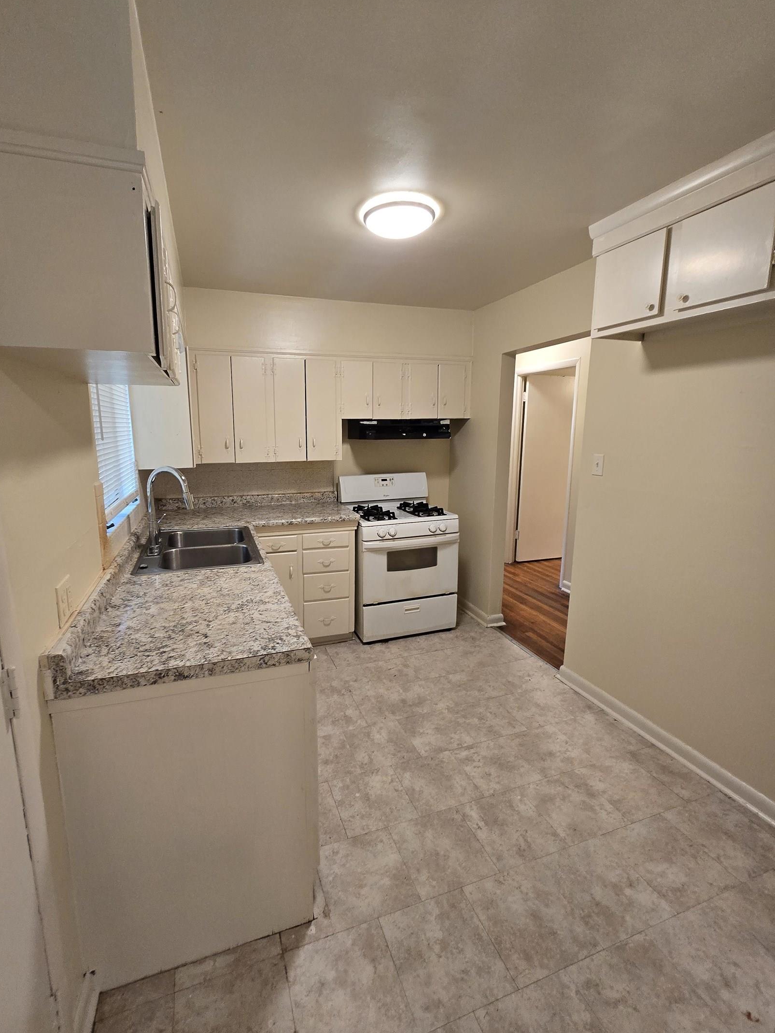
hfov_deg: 85.6
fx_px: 418
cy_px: 503
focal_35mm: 14
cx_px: 359
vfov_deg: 102.0
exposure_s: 1/60
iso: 250
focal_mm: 2.2
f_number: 2.2
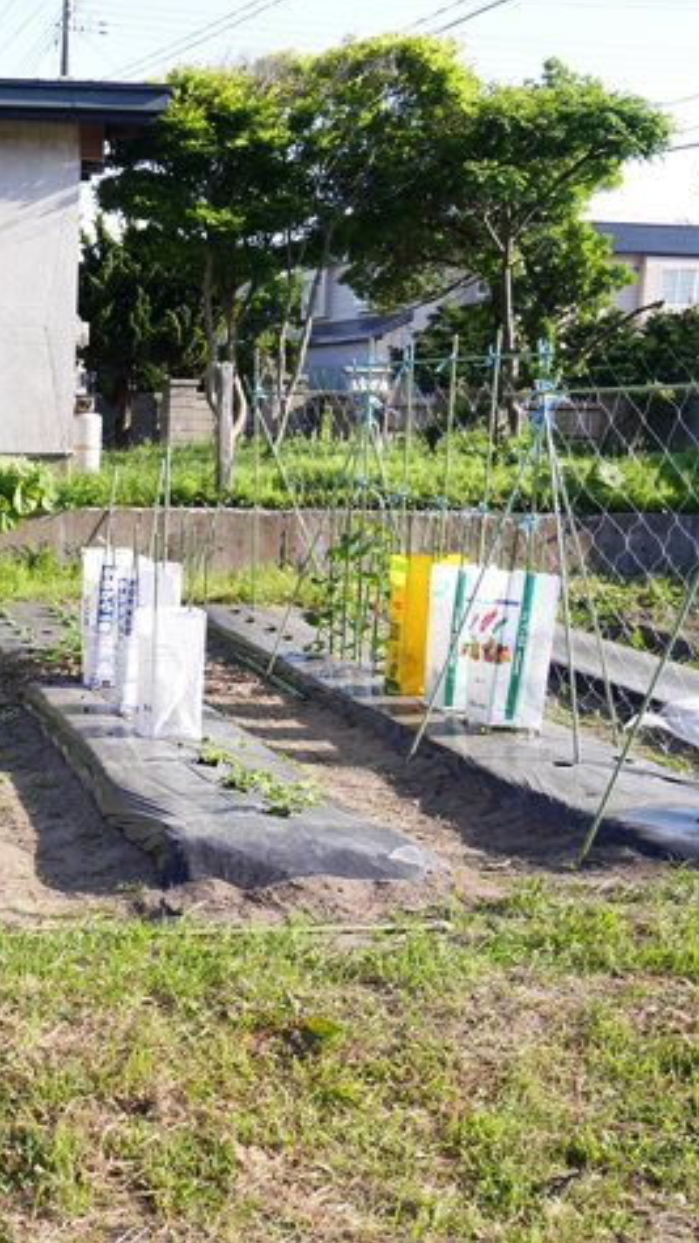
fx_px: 1451
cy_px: 620
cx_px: -65
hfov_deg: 25.2
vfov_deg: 46.4
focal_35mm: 44
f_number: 5.6
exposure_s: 1/200
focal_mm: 15
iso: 200
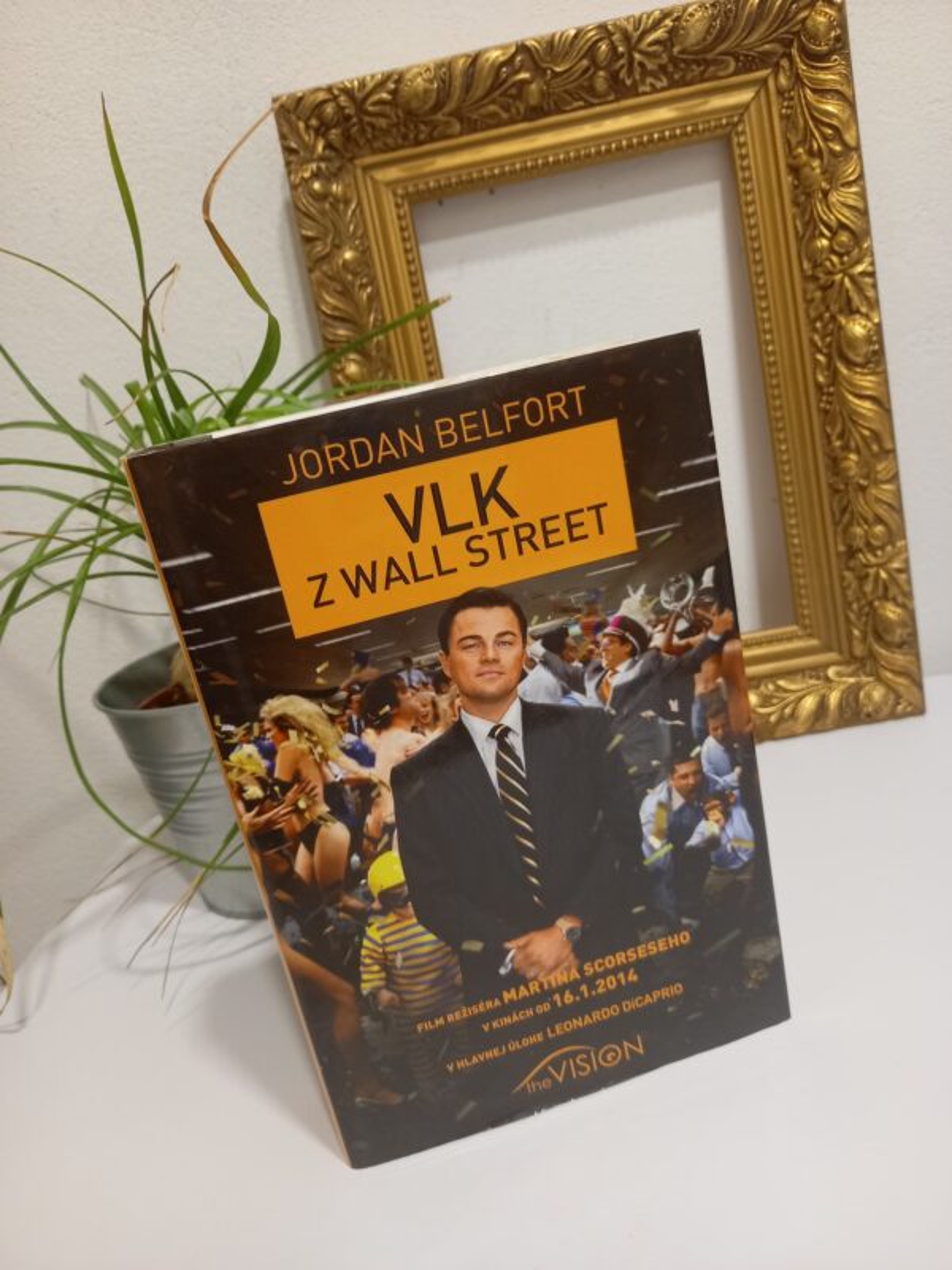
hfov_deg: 54.9
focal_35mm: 25
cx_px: 476
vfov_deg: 69.4
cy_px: 635
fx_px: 917
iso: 250
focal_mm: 4.6
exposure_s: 1/25
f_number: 2
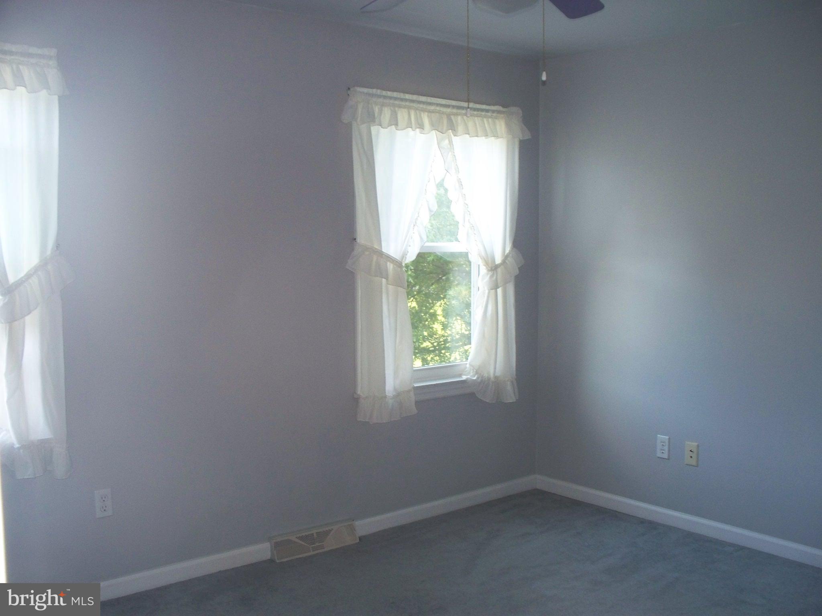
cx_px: 411
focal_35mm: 36
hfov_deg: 51.4
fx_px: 855
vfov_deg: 39.7
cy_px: 308
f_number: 2.8
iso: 200
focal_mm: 7.54
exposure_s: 1/50
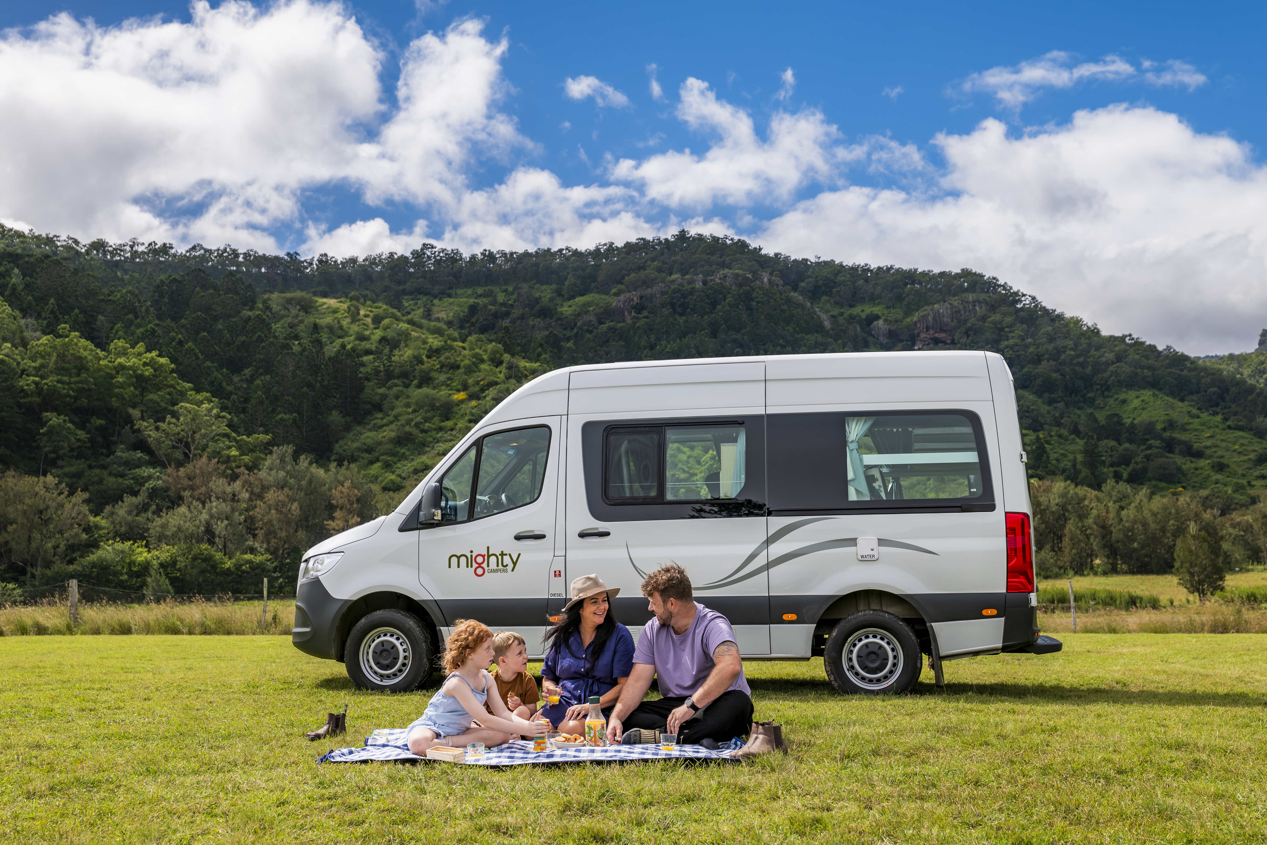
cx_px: 634
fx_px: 1408
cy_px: 422
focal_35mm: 40
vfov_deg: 33.4
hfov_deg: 48.5
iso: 100
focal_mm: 40
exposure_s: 1/1250
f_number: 5.6
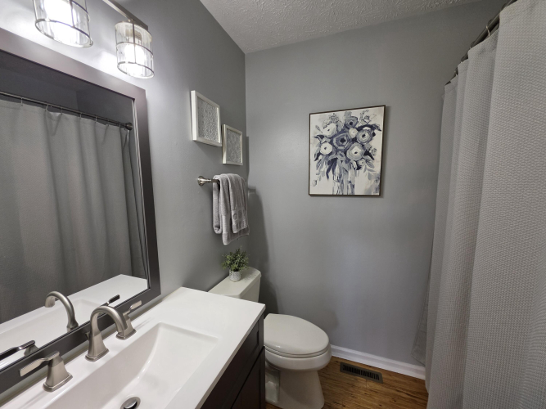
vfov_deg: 89.9
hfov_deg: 106.2
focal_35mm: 13
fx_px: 205
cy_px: 204
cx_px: 273
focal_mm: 2.2
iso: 64
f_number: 1.9
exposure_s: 1/120
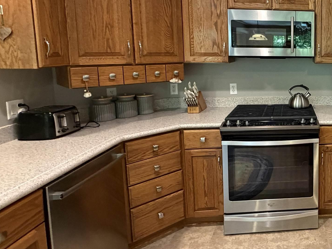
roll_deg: +0.0
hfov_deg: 49.7
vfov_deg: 46.0
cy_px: 81
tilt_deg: -7.3
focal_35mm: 30
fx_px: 288
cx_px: 327
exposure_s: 1/60
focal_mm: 2.22
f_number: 2.2
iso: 500
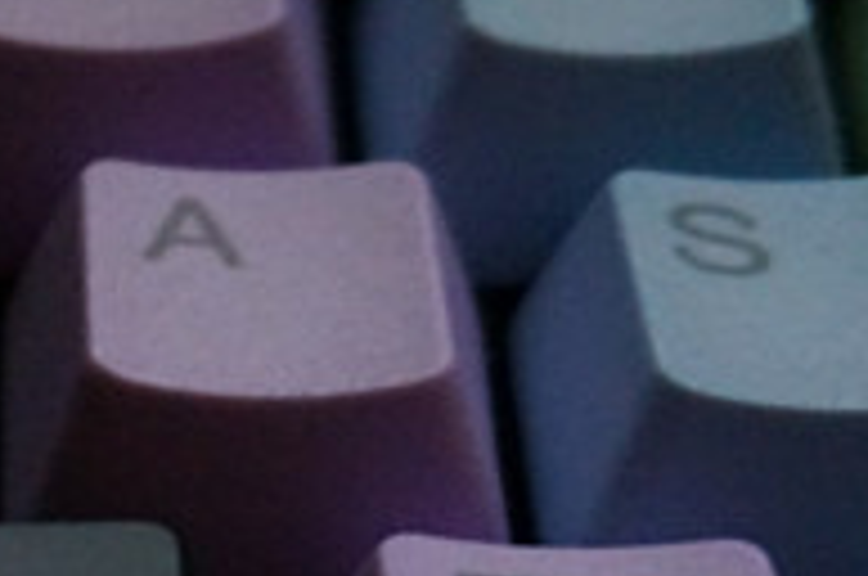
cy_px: 443
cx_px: -562
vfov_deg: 9.2
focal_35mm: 149
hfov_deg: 12.8
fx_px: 3587
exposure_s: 1/30
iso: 3200
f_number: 4.5
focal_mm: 24
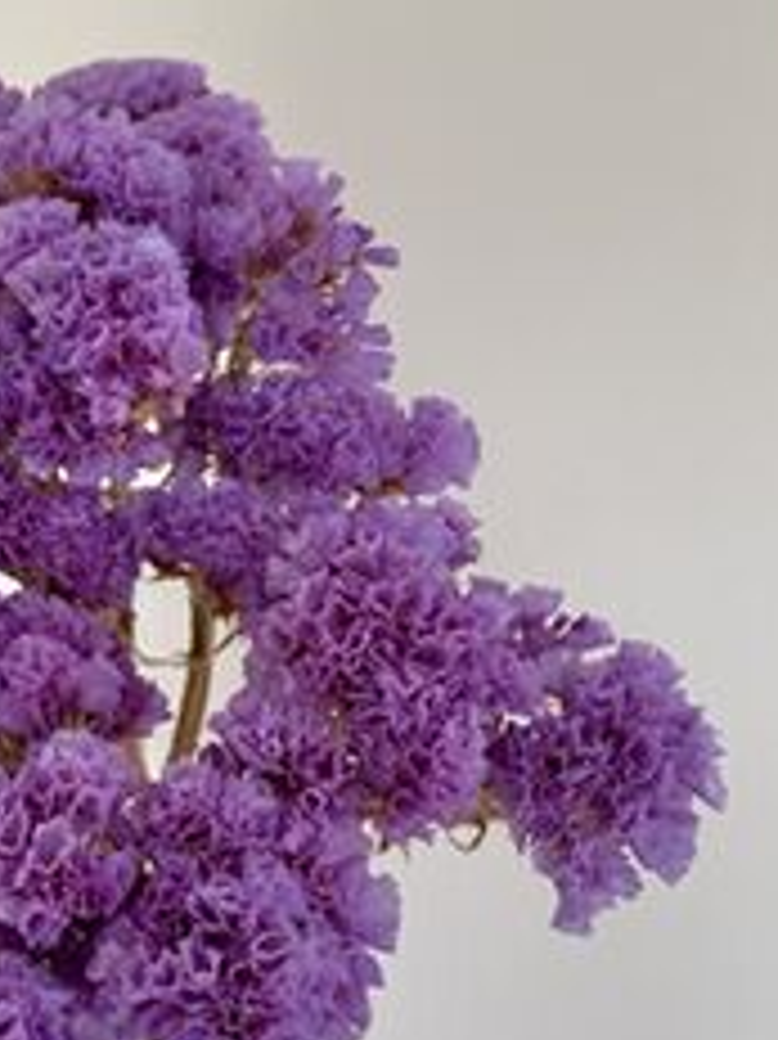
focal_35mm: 54
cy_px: 567
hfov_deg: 26.0
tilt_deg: +1.4
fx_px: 1620
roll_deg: -0.9
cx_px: 63
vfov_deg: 35.5
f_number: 1.8
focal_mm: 4.25
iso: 100
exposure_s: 1/121
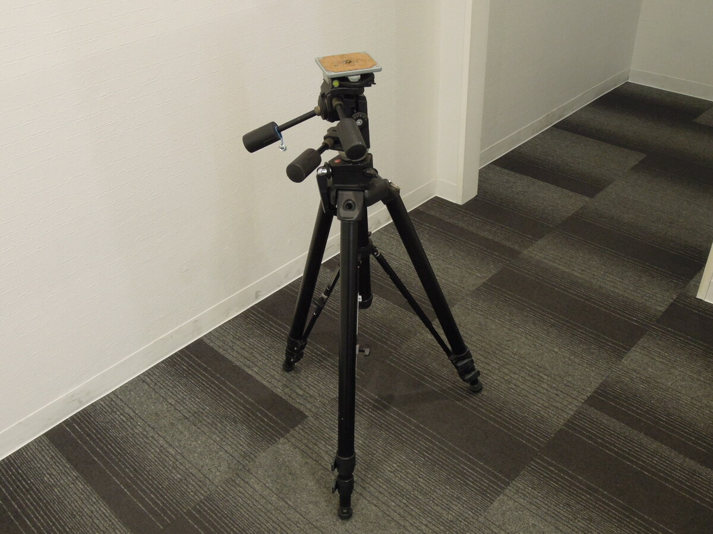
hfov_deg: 52.6
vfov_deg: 40.7
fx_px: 721
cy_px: 267
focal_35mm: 35
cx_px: 356
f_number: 5
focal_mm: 6.3
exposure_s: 1/30
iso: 400
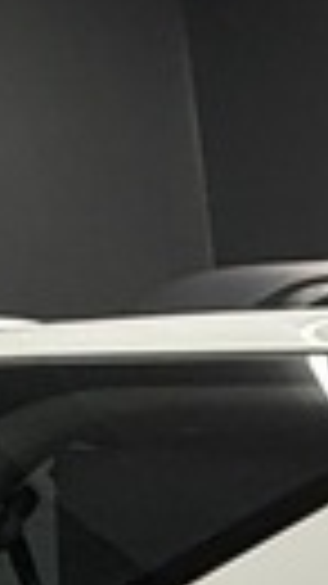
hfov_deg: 6.4
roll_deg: +0.8
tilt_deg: -7.0
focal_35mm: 120
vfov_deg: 15.9
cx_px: 1595
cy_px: 968
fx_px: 1858
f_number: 2.2
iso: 200
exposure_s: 1/100
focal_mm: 2.22
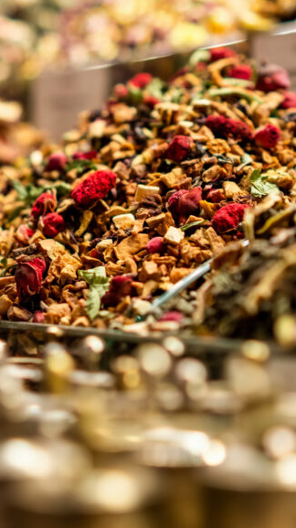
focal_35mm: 93
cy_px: 241
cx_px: 153
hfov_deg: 13.0
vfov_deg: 22.9
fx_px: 1299
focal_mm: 33
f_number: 1.6
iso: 250
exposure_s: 1/500
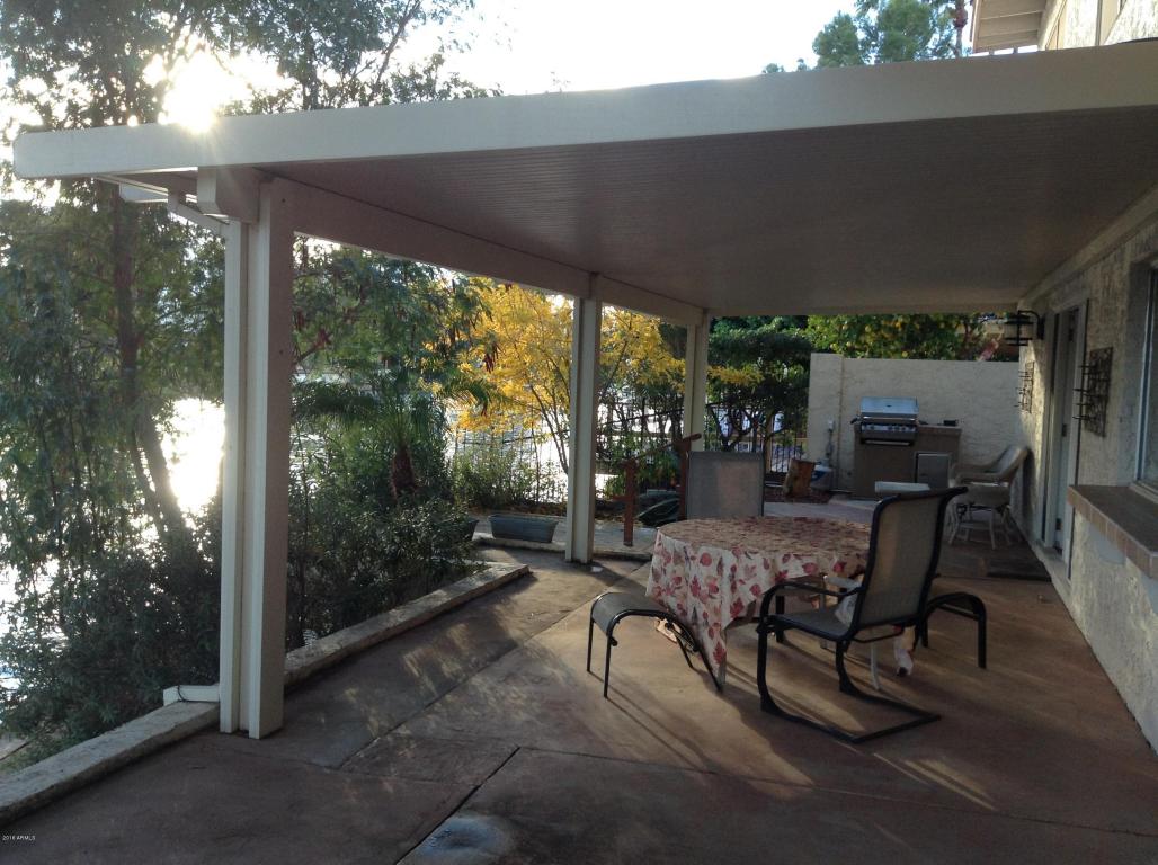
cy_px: 432
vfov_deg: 42.8
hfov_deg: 55.4
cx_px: 579
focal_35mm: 33
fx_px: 1102
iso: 40
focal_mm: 3.3
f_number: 2.4
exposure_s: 1/120
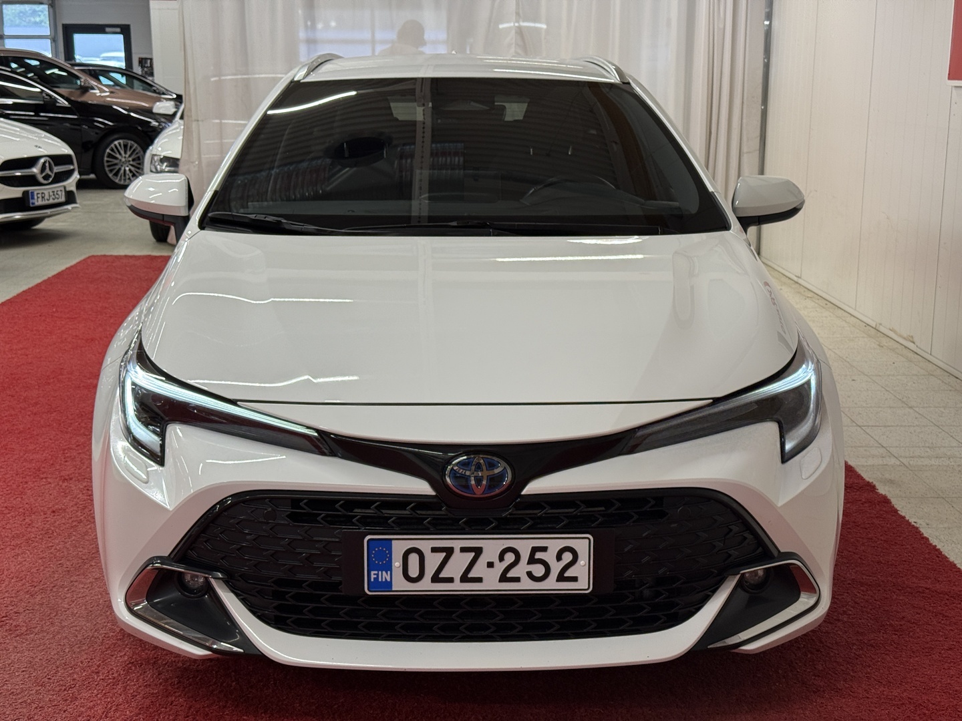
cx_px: 481
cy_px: 360
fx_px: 1334
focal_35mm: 48
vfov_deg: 30.3
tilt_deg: -11.3
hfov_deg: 39.7
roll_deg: +0.2
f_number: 1.78
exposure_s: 1/100
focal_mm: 6.76
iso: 64
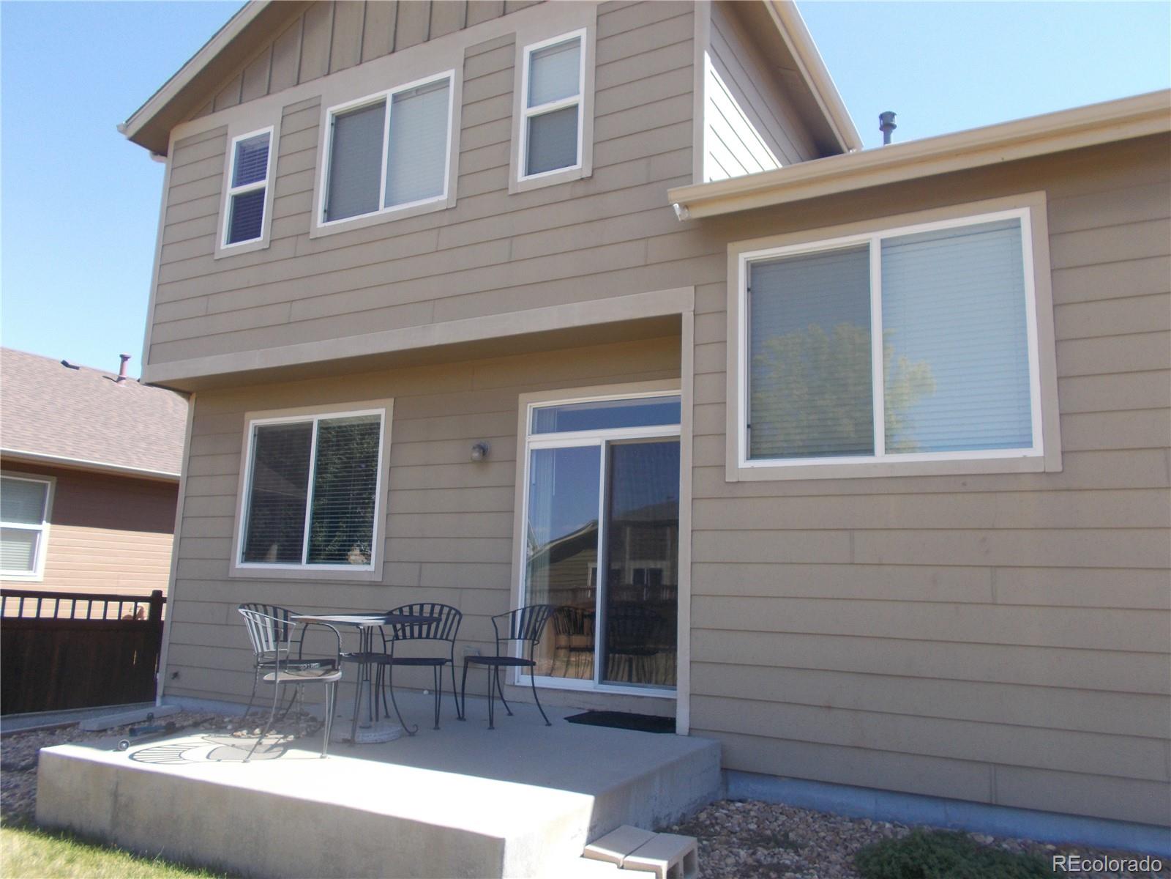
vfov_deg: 53.1
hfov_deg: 67.3
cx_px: 586
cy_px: 440
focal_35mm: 26
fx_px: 880
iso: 80
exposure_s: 1/320
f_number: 3.2
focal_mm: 4.6
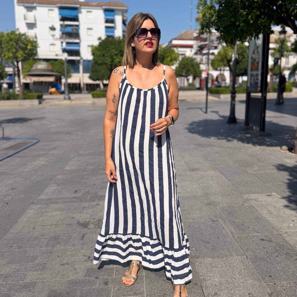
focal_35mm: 29
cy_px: 130
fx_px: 282
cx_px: 146
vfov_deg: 55.5
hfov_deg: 55.6
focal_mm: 6.76
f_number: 1.78
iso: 80
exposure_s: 1/7353
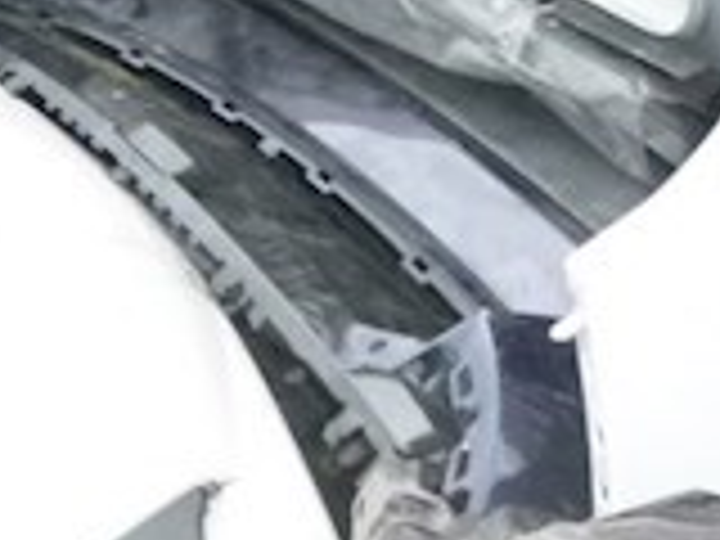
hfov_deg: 16.9
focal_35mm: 100
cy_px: 774
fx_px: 2080
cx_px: 1224
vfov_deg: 14.0
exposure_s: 1/60
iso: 400
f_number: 3.9
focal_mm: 4.5
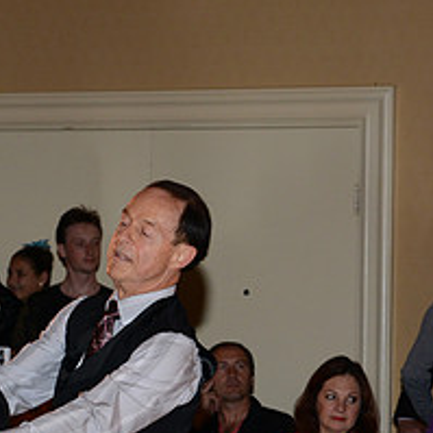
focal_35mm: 310
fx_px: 4387
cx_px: 21
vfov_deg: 5.6
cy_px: 540
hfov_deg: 5.6
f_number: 8
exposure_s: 1/250
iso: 1250
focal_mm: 125
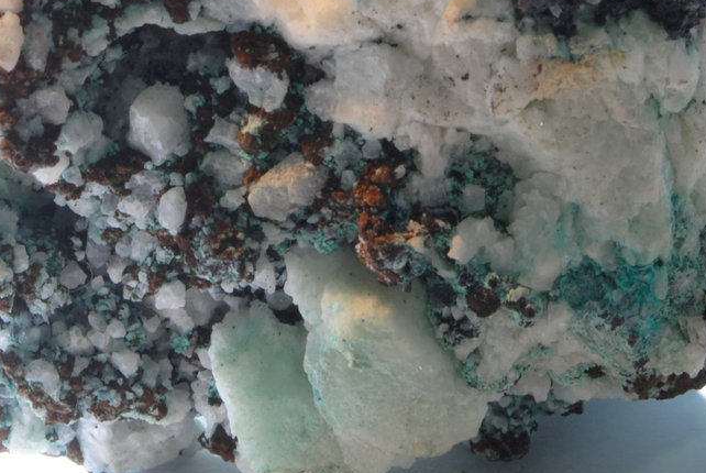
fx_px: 5872
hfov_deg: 6.9
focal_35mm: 299
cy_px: -8
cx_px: 238
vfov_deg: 4.6
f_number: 20
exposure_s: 5
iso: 100
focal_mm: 80
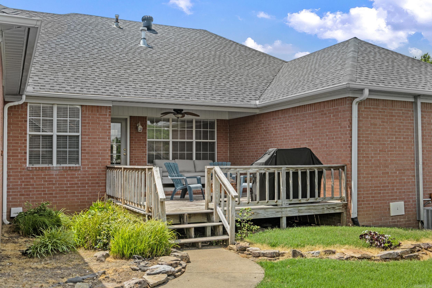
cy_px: 144
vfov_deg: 36.9
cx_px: 216
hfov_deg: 53.1
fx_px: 432
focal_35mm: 36
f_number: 8
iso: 400
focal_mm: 24
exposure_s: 1/100
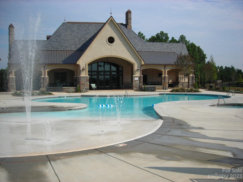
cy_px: 91
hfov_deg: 49.0
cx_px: 122
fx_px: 267
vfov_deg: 37.7
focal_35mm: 38
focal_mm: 6.3
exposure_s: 1/290
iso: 50
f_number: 6.4
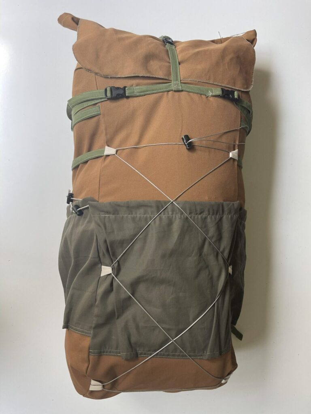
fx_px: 299
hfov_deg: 54.9
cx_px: 156
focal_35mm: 25
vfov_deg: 69.4
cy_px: 207
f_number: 1.6
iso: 100
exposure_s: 1/121
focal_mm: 5.1
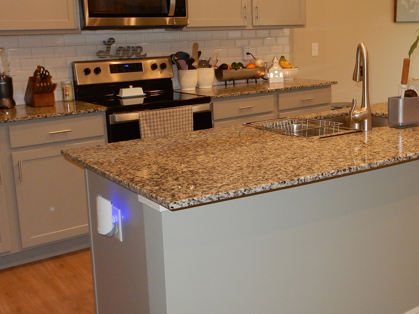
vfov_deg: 31.4
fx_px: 557
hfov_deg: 40.8
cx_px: 277
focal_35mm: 46
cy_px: 122
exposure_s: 1/30
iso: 200
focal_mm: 4.5
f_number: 3.7
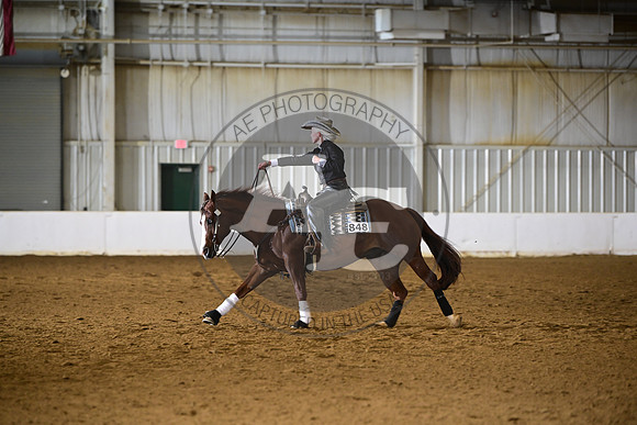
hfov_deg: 10.3
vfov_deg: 6.9
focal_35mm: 200
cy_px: 212
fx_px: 3540
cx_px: 318
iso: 2500
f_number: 4
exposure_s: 1/200
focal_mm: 200
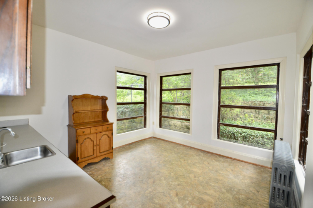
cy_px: 104
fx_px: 130
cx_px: 156
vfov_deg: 77.2
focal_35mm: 15
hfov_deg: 100.4
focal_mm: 10
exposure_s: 1/60
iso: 400
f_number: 3.5
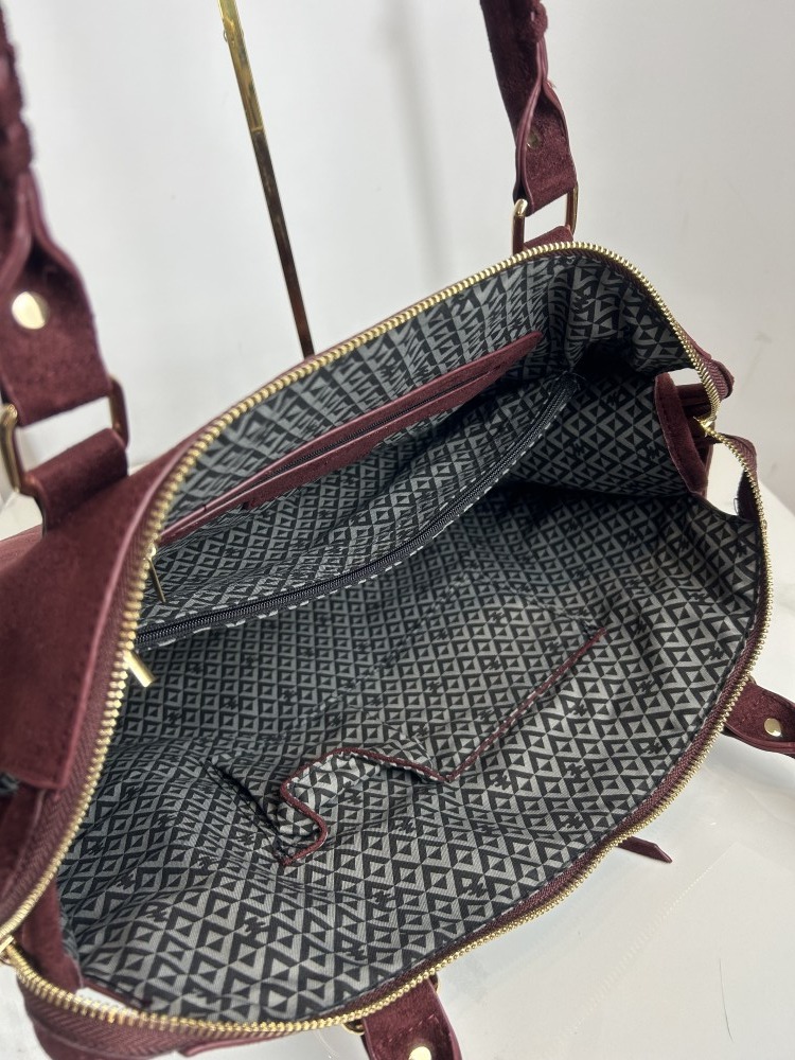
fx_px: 796
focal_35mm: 26
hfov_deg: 53.1
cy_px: 530
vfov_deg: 67.3
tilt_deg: -31.5
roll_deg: +12.0
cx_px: 398
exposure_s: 1/100
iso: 64
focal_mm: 5.7
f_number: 1.5
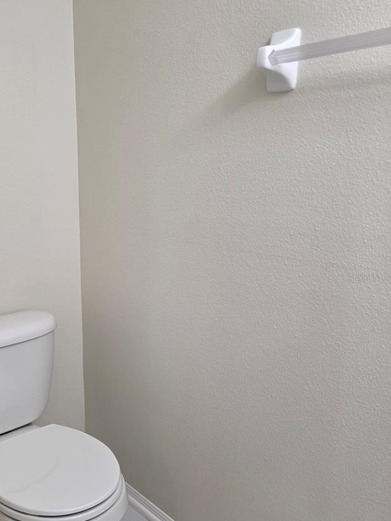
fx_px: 497
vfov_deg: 55.3
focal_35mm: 33
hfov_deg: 42.0
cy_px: 278
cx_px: 112
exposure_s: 1/120
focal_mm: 5.4
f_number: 1.8
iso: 160
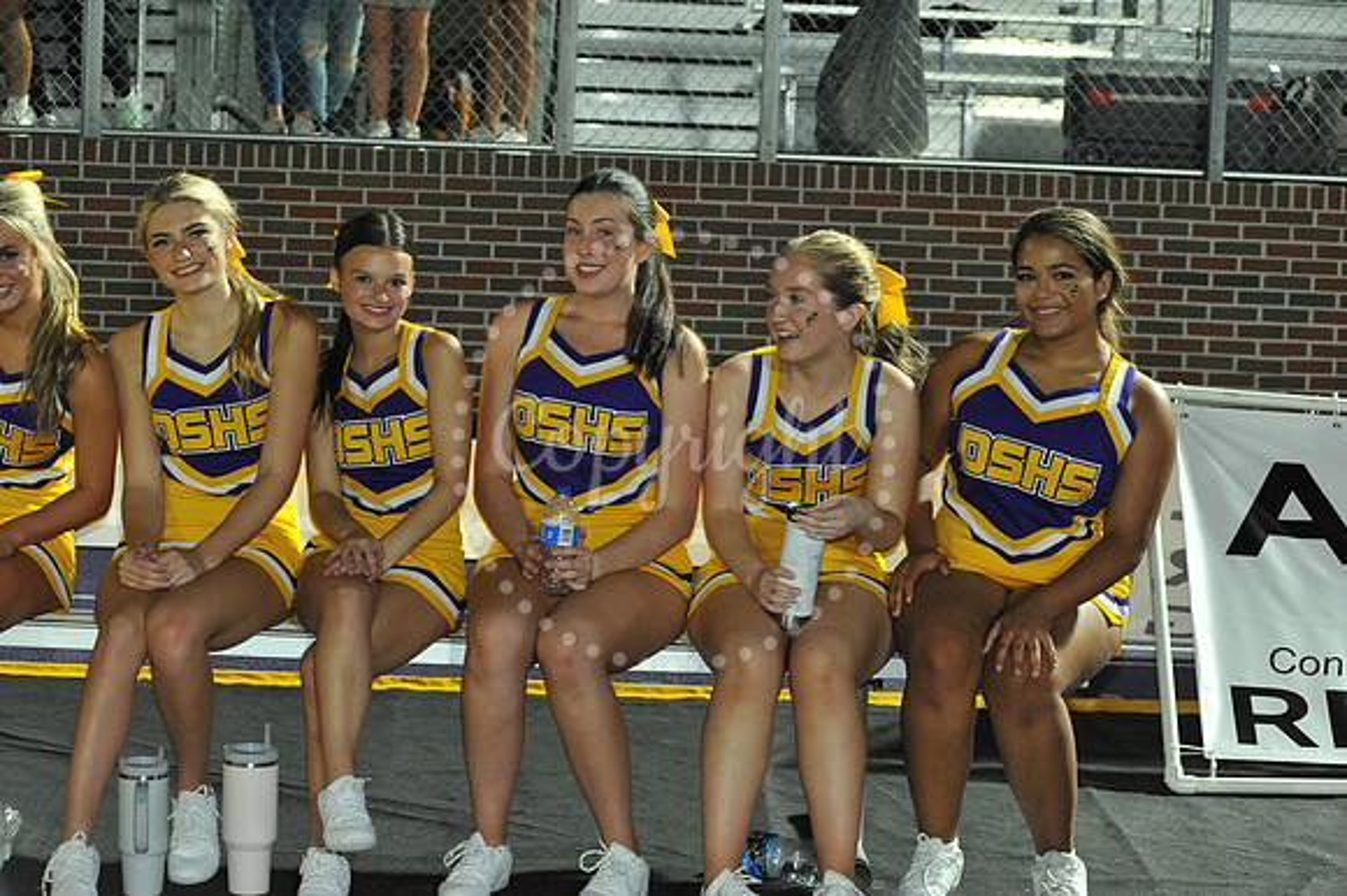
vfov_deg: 17.0
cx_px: 674
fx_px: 2992
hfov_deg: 25.4
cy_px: 448
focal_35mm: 80
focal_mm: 80
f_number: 5.6
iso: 4000
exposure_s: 1/250
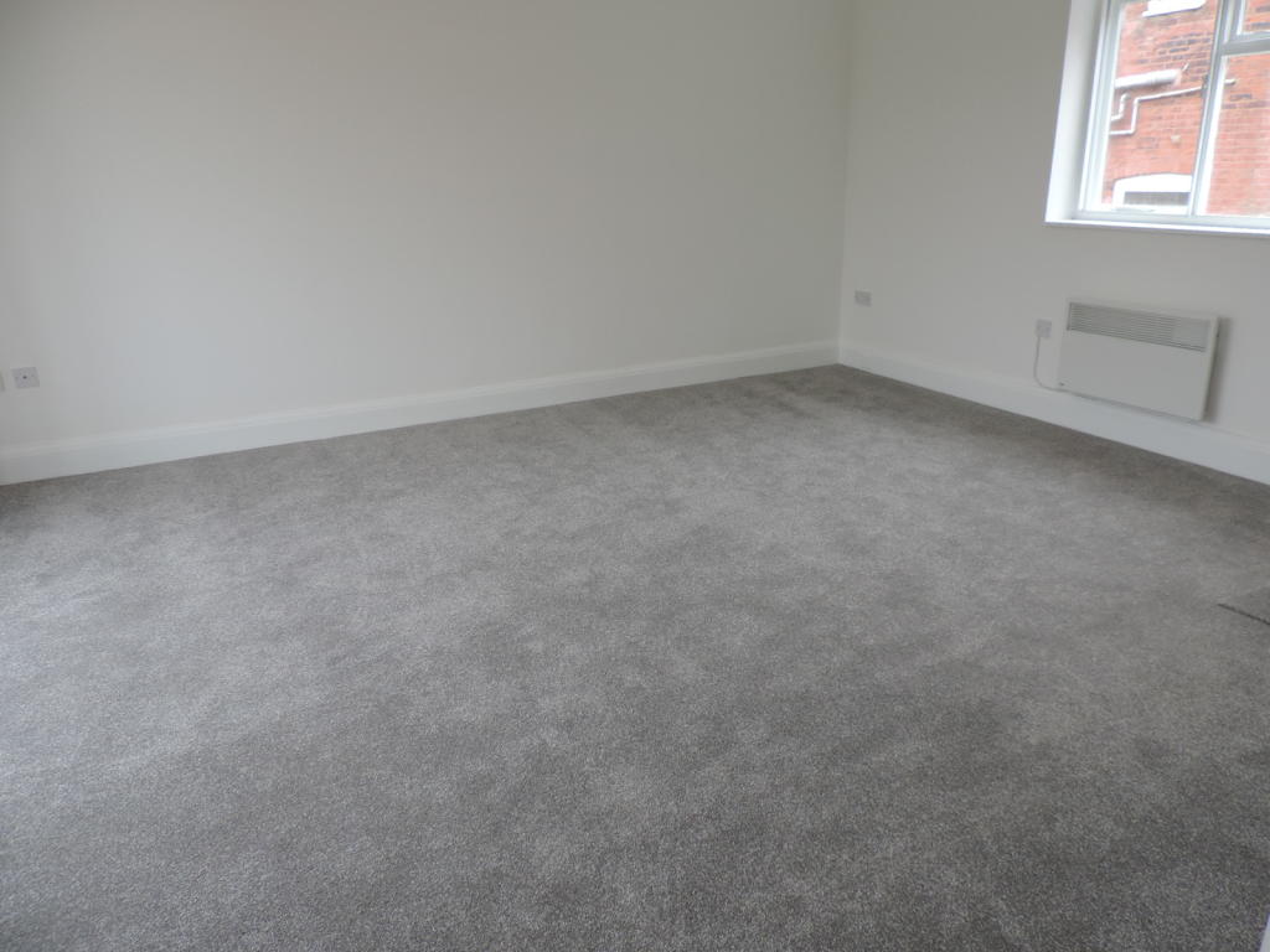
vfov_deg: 56.8
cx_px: 635
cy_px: 476
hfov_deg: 71.6
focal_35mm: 24
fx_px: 881
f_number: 3
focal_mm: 4.3
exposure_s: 1/30
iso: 125
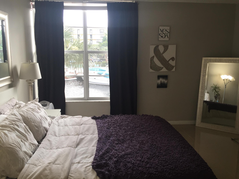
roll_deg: -1.4
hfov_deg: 61.7
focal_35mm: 29
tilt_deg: -10.6
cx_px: 120
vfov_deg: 48.2
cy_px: 90
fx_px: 200
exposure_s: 1/120
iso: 50
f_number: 2.2
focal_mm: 4.15
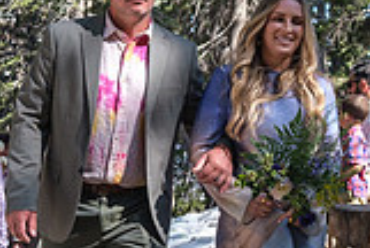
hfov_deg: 21.0
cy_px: 196
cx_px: 163
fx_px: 999
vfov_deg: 14.1
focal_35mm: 97
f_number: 2.8
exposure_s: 1/850
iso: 250
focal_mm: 18
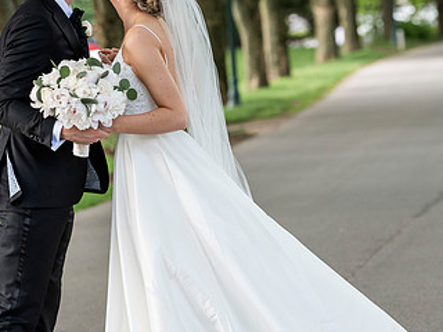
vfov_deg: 5.5
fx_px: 3455
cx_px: 132
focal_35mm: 270
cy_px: 82
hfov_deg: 7.3
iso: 800
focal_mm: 155
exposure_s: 1/400
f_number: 5
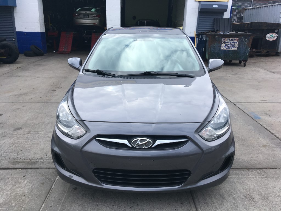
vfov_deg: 48.2
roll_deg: -0.6
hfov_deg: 61.7
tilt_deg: -18.4
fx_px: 235
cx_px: 140
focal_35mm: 29
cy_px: 106
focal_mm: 4.15
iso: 25
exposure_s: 1/827
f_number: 2.2
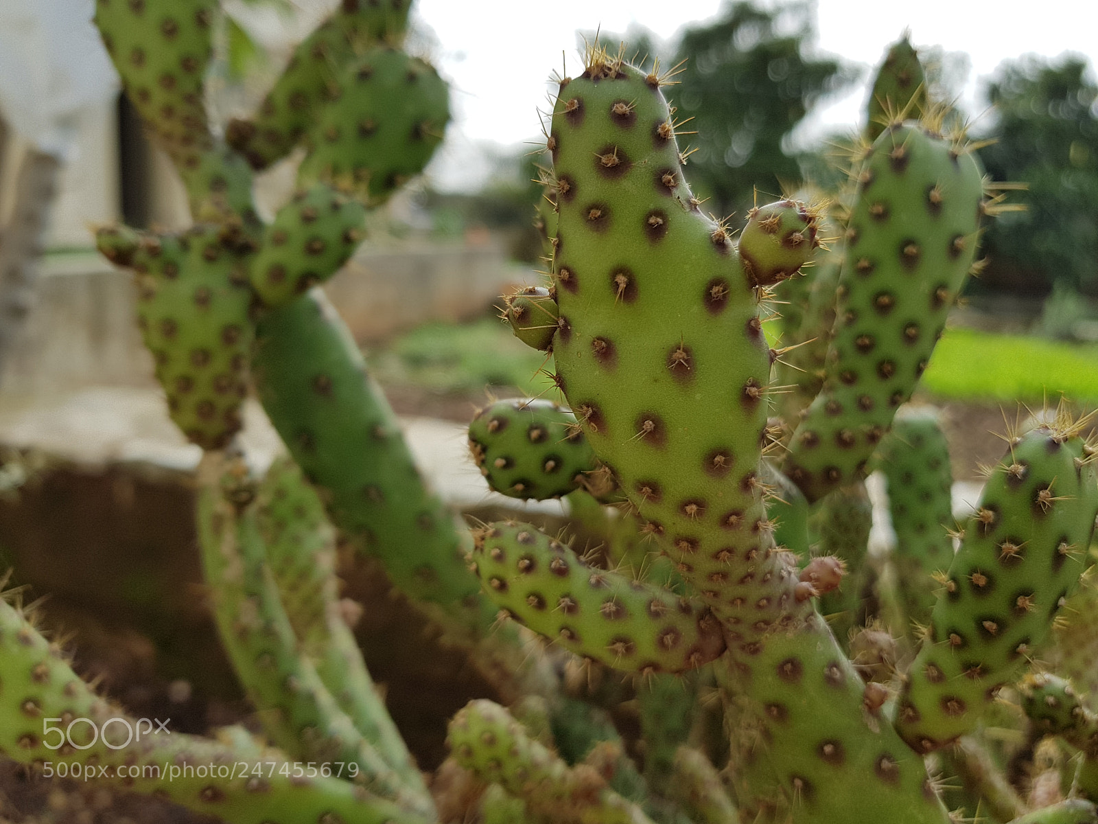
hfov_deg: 67.3
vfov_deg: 53.1
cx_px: 549
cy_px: 412
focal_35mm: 26
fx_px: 825
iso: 40
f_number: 1.7
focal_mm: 4.2
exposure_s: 1/1716
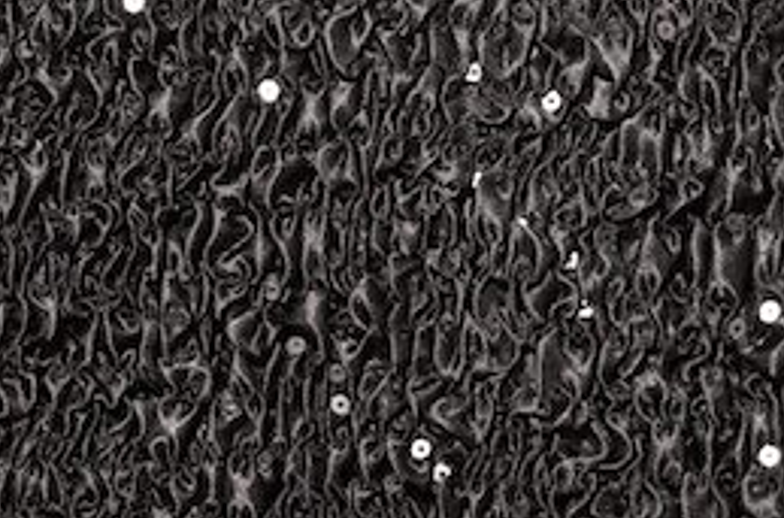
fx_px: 3930
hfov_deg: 11.4
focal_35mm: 181
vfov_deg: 7.5
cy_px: 156
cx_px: 257
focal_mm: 52
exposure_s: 1/640
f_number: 10
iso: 400
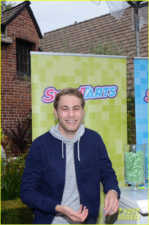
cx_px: 74
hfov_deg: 29.8
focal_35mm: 45
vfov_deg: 43.7
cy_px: 112
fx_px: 280
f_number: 6.3
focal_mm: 30
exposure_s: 1/160
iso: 640
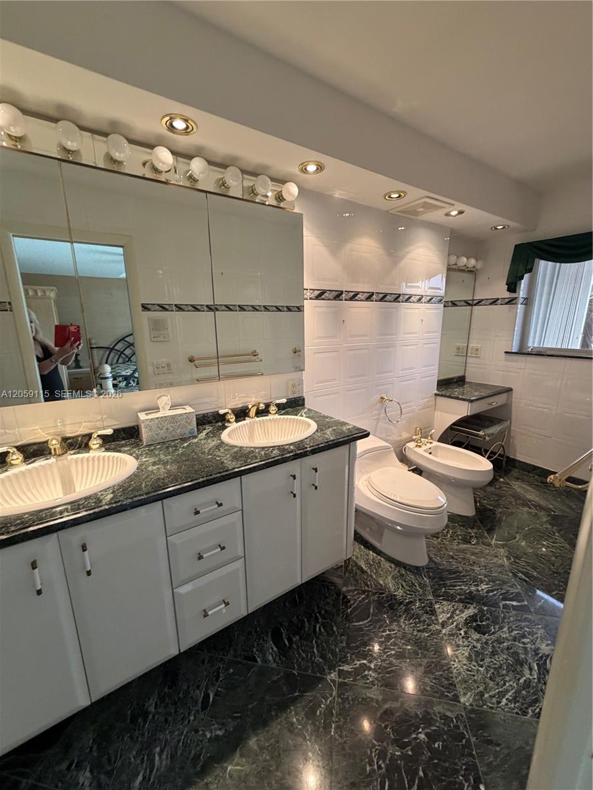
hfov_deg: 85.7
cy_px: 395
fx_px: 320
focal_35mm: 14
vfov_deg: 102.1
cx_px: 296
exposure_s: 1/120
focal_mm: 2.22
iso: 320
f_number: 2.2
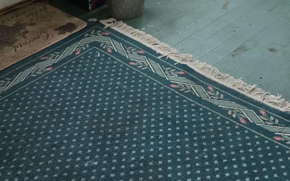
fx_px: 522
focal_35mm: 66
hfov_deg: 31.0
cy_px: -84
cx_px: 172
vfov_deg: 17.8
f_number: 1.7
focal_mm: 6.3
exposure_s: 1/120
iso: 200
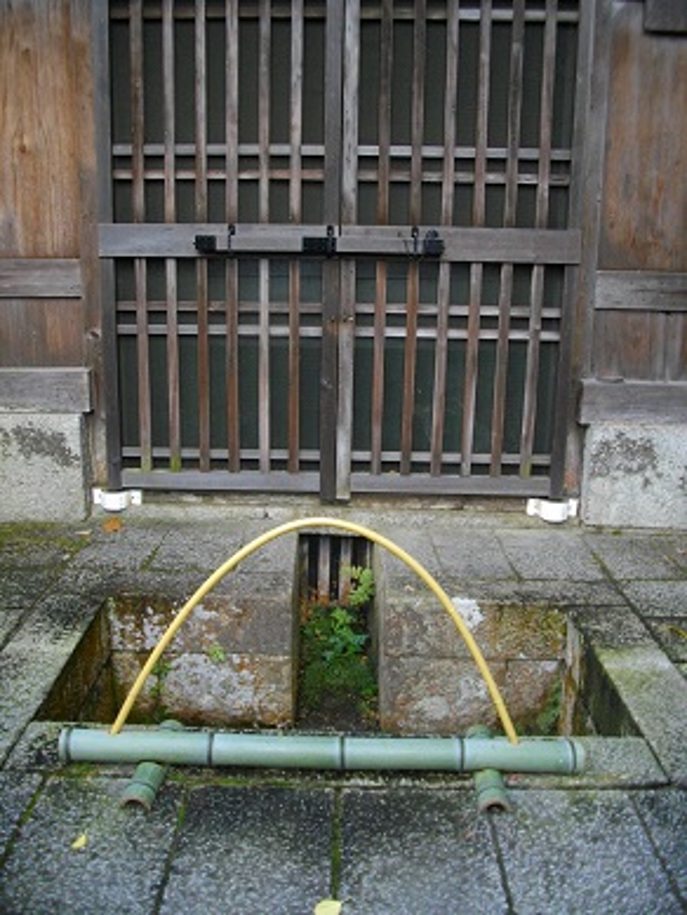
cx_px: 344
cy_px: 458
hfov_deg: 44.2
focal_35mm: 32
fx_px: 846
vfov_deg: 56.8
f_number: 2.9
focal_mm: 5.7
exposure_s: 1/60
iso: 200
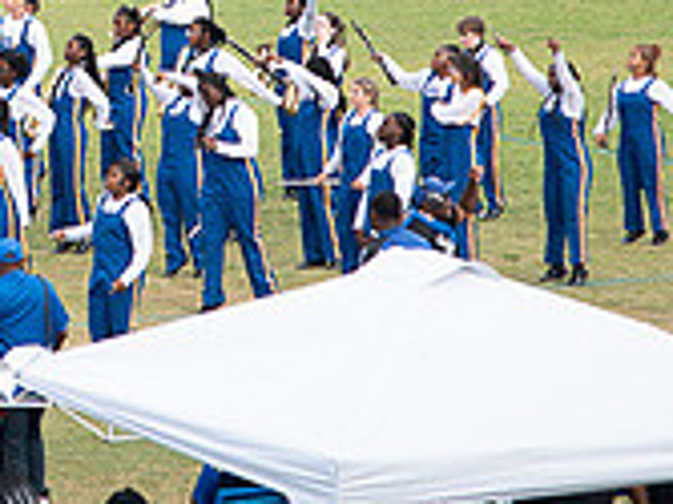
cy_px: -101
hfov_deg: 5.4
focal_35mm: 367
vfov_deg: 4.0
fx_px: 7130
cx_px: -56
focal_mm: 110
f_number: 4
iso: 400
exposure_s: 1/200
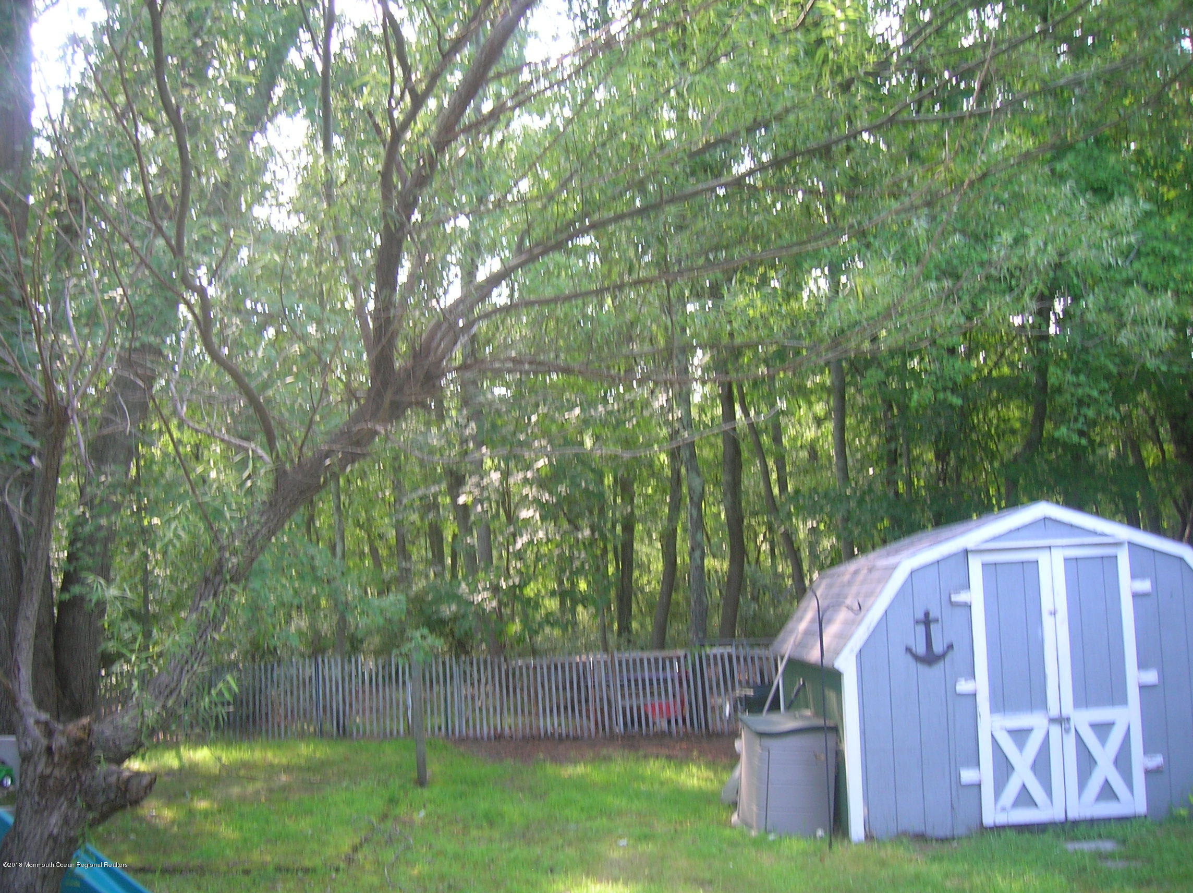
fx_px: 1171
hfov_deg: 54.0
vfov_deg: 41.7
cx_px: 596
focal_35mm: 34
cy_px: 446
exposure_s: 1/30
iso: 55
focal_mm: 5.7
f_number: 2.9
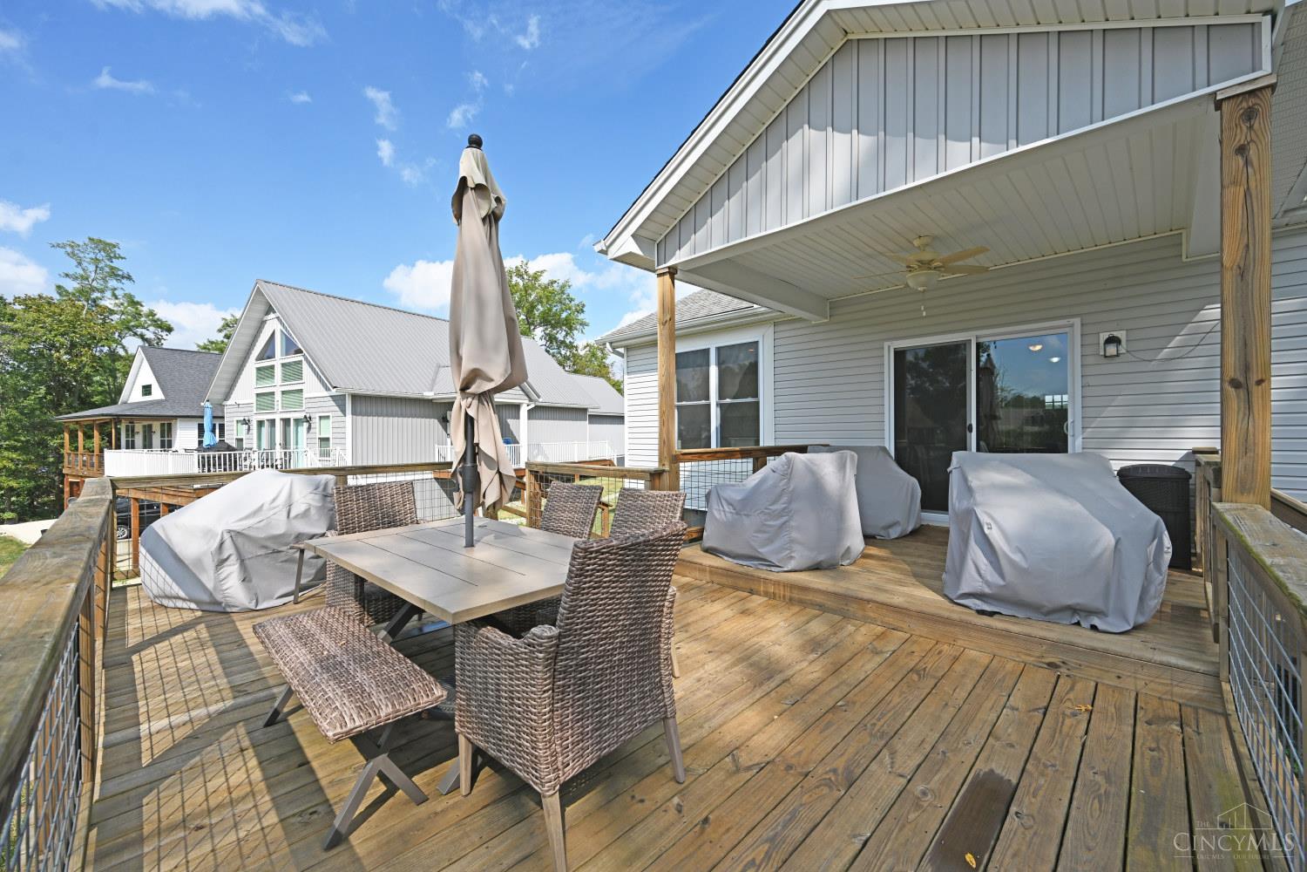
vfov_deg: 81.2
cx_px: 654
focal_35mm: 14
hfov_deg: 104.3
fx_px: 508
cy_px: 436
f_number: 7.1
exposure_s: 1/400
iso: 100
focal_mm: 14
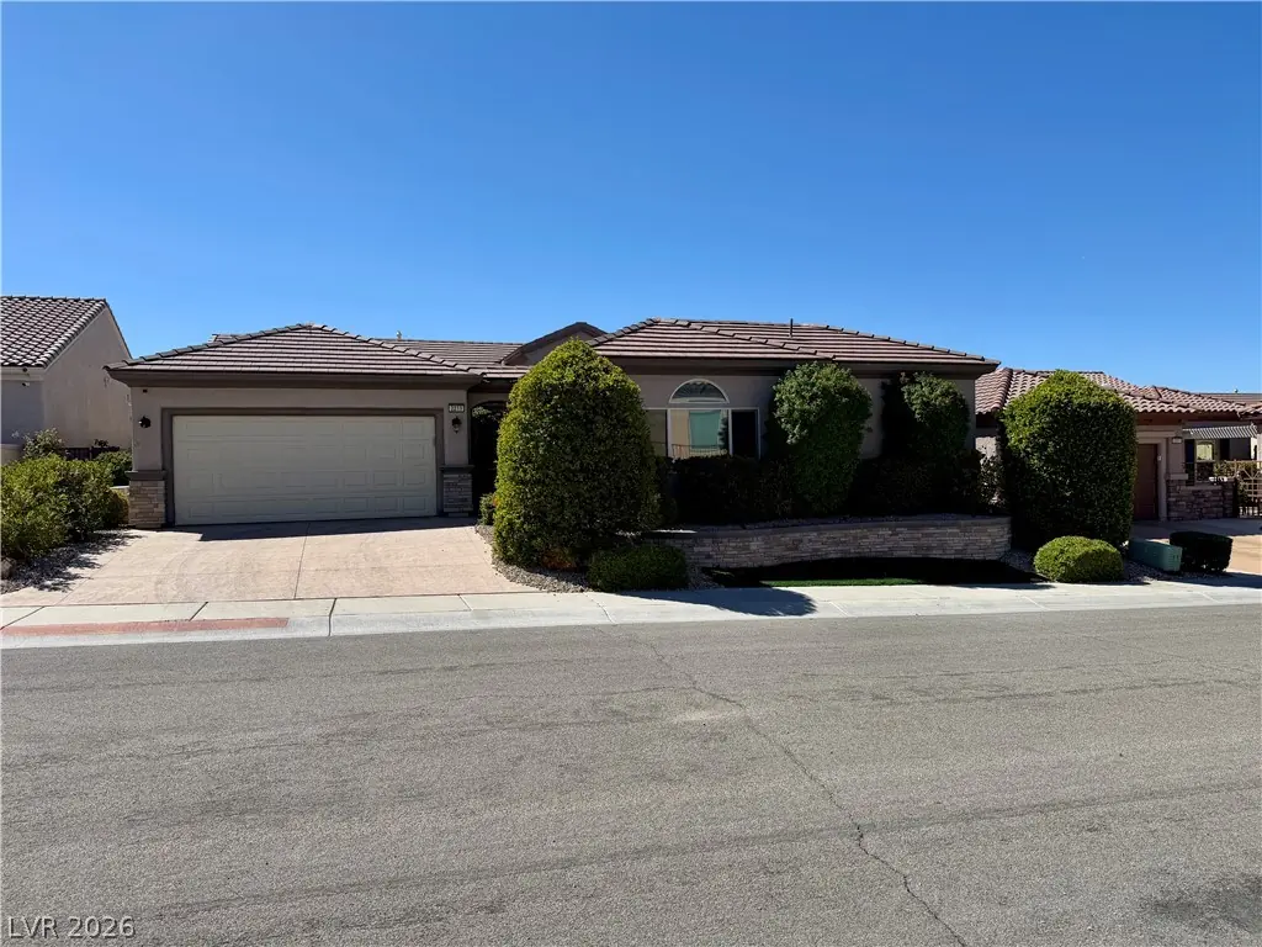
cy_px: 474
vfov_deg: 56.8
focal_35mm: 24
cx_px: 631
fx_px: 875
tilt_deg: -0.3
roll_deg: +0.7
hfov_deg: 71.6
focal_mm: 6.76
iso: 80
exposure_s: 1/6173
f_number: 1.78
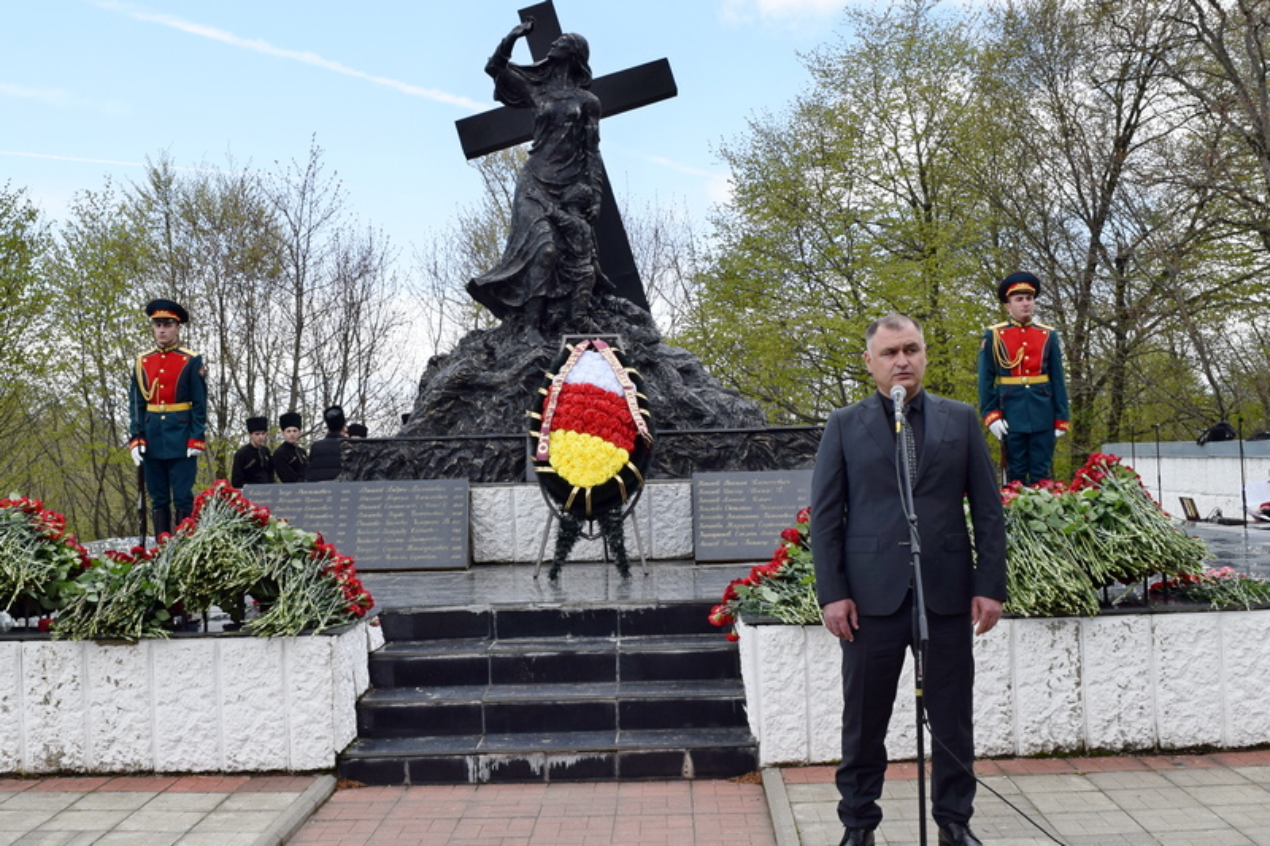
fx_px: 1058
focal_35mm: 30
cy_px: 423
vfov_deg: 43.6
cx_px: 635
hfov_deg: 61.9
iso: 200
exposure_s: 1/320
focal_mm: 20
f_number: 9
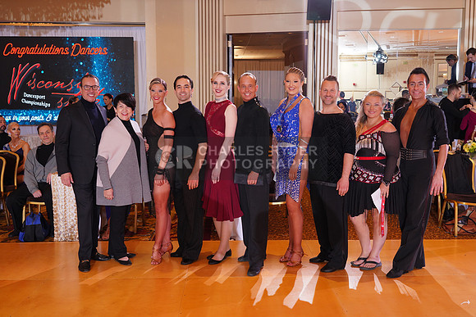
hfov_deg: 47.4
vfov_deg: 32.6
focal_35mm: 41
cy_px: 158
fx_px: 542
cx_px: 238
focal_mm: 41
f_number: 5
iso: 1600
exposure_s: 1/200
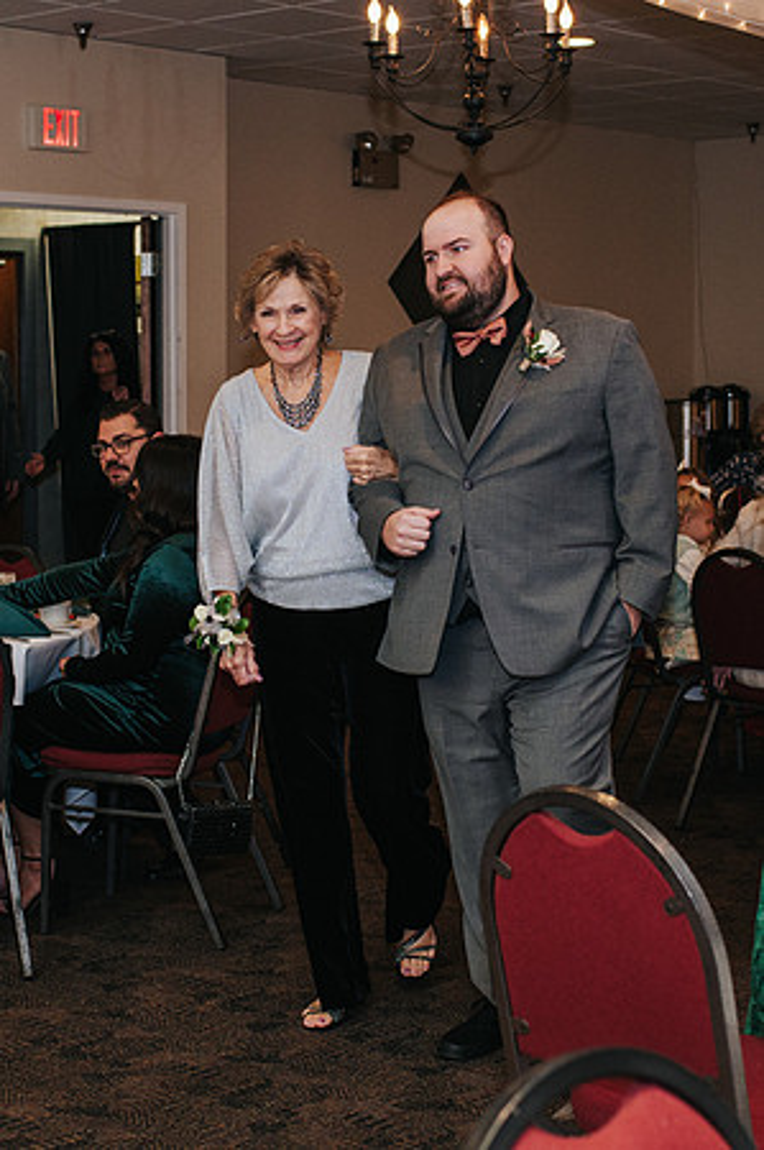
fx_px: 2286
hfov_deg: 19.0
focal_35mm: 72
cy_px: 529
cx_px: 309
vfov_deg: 28.2
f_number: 3.2
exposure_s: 1/200
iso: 800
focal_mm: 35
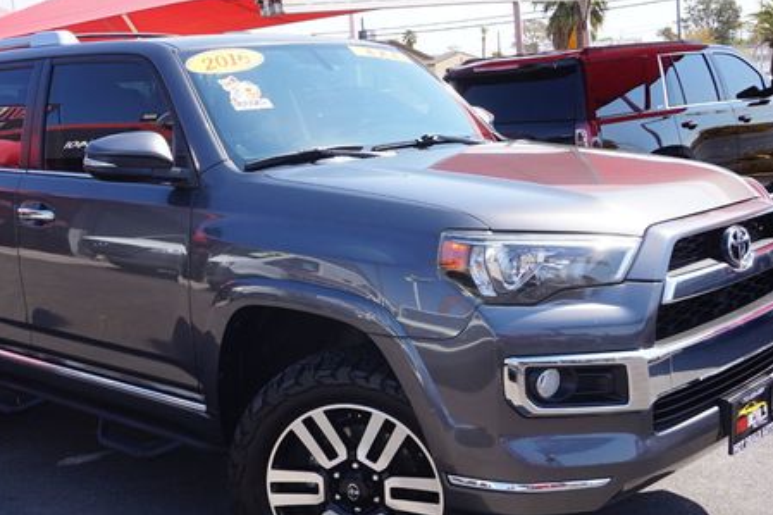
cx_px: 317
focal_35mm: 47
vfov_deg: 28.6
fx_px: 1009
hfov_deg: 41.8
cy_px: 305
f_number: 9
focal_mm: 22
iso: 100
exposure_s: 1/80
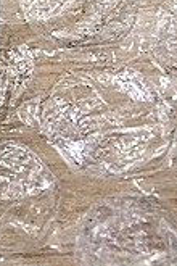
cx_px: -275
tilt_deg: -61.7
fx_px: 863
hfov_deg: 10.0
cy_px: -84
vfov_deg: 16.5
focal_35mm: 117
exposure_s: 1/30
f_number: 2.2
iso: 64
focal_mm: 4.15
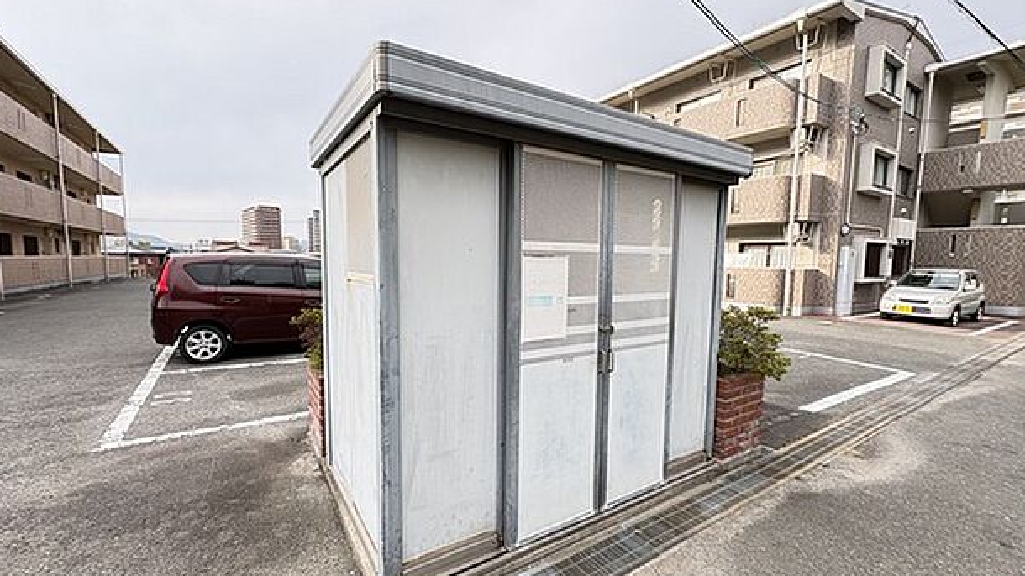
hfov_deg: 99.4
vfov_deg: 67.0
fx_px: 435
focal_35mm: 16
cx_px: 502
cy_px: 302
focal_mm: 2.22
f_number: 2.2
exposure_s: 1/158
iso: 64
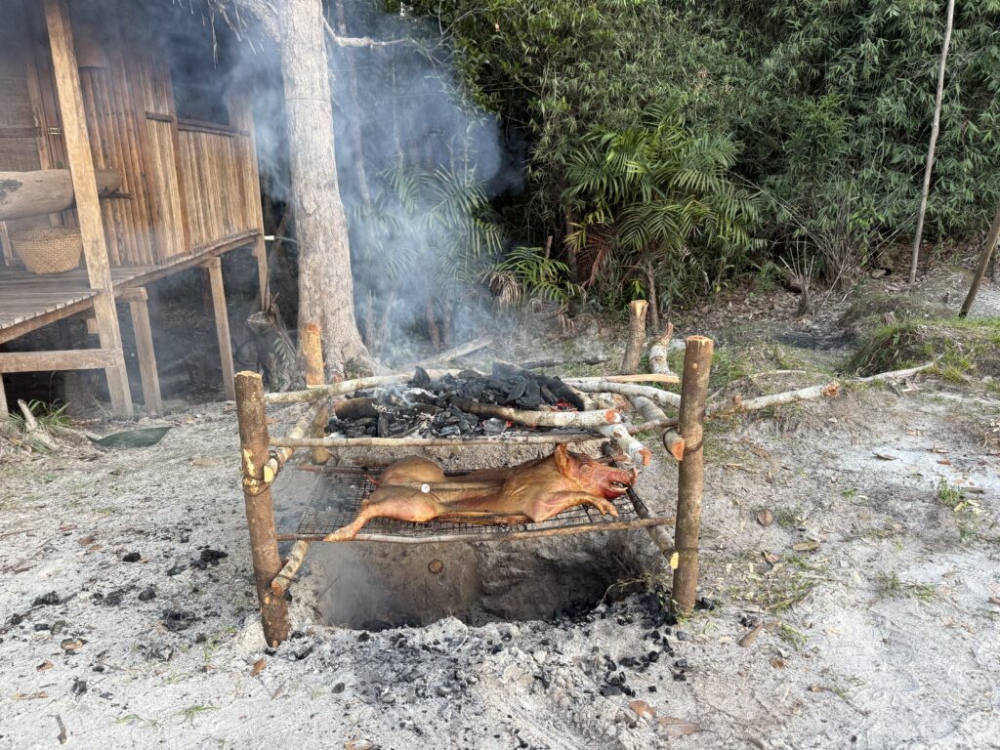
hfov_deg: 71.6
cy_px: 375
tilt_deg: -16.7
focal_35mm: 24
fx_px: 693
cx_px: 500
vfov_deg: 56.8
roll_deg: +1.4
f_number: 1.78
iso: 200
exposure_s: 1/84
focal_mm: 6.76
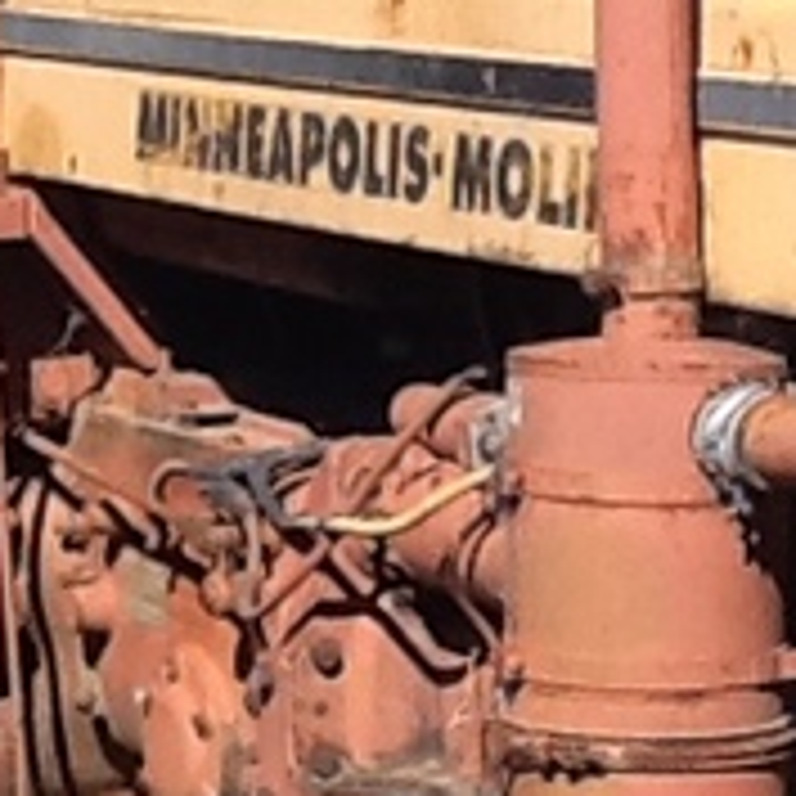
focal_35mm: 176
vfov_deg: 9.9
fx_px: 4579
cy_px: 809
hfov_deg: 9.9
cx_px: 760
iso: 40
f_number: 2.4
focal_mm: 2.03
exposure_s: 1/1070
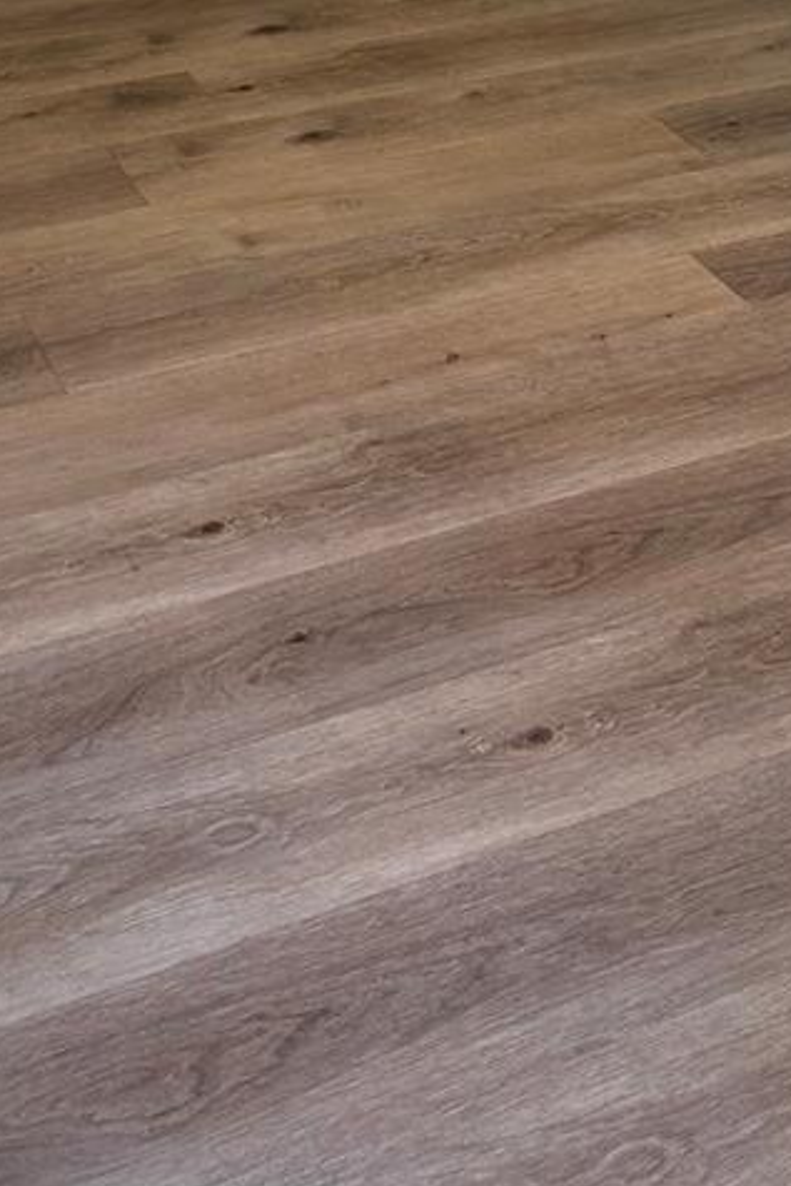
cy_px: -145
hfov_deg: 21.5
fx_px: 2075
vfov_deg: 28.7
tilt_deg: -16.1
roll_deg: -3.1
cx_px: 549
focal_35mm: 63
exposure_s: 1/120
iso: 250
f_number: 1.78
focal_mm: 6.76
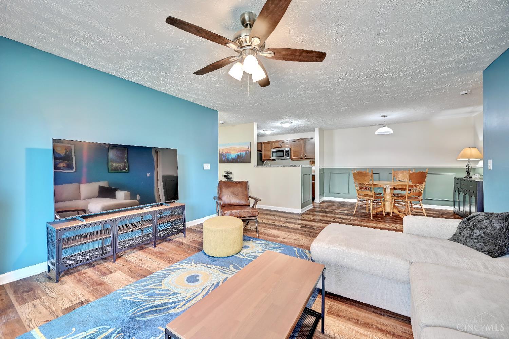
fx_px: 198
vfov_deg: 81.2
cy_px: 170
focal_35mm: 14
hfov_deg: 104.3
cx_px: 254
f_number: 8
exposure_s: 1/1.25
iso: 250
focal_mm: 14
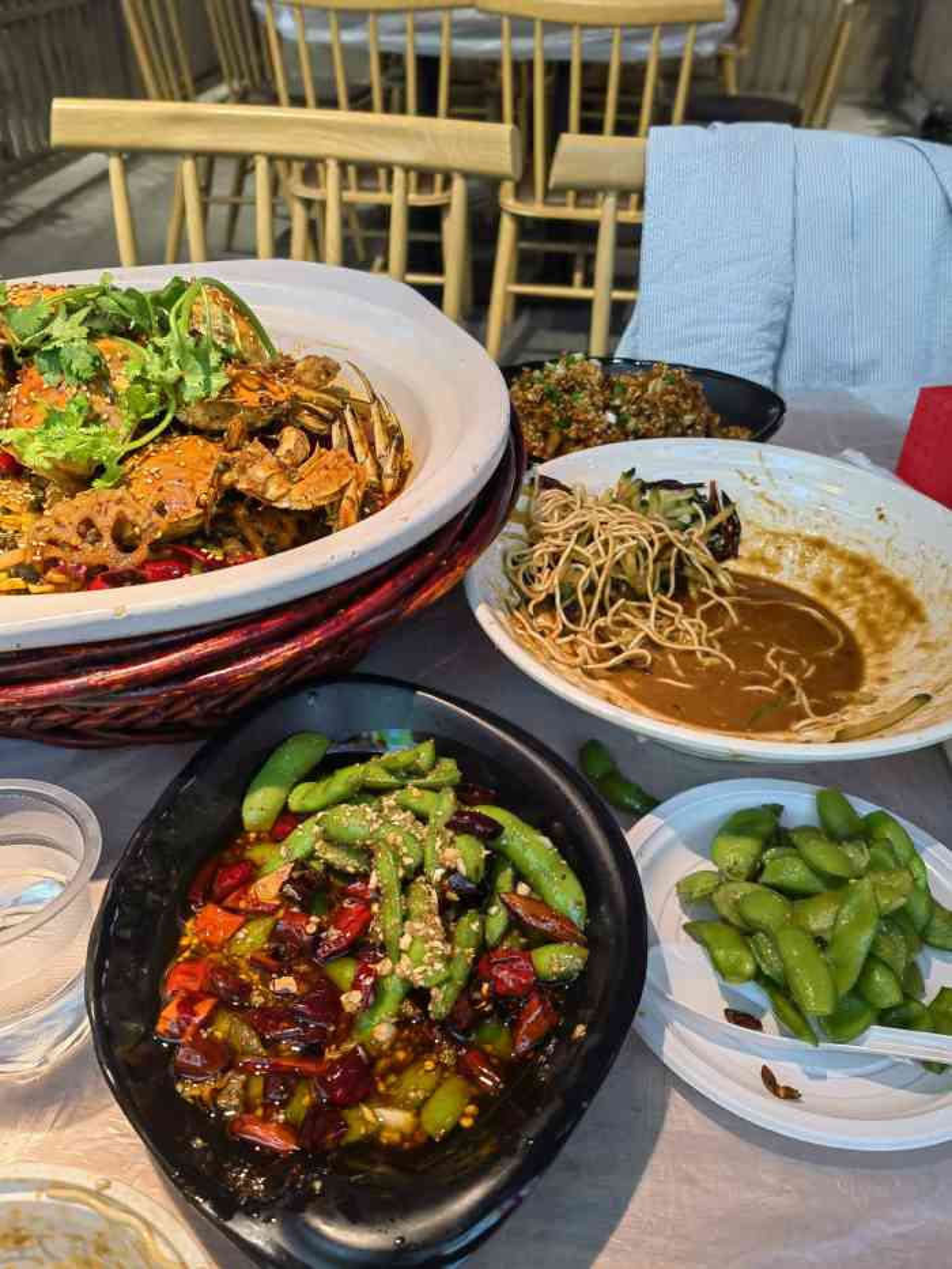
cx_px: 476
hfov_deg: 51.4
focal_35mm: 27
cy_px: 634
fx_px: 990
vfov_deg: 65.3
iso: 320
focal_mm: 5.54
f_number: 1.8
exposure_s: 1/303
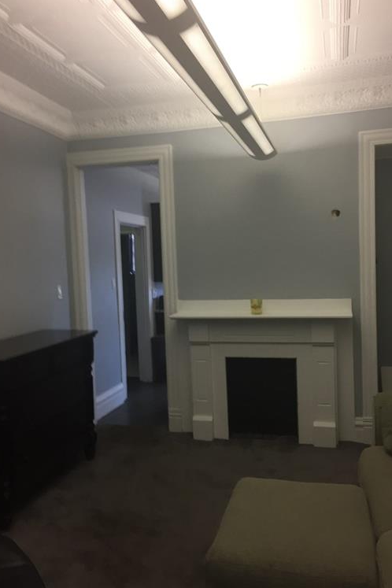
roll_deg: +0.3
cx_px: 205
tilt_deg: -7.0
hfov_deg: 42.3
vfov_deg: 60.3
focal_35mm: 31
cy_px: 287
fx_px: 506
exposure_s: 1/30
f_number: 2.2
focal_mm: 4.15
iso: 64
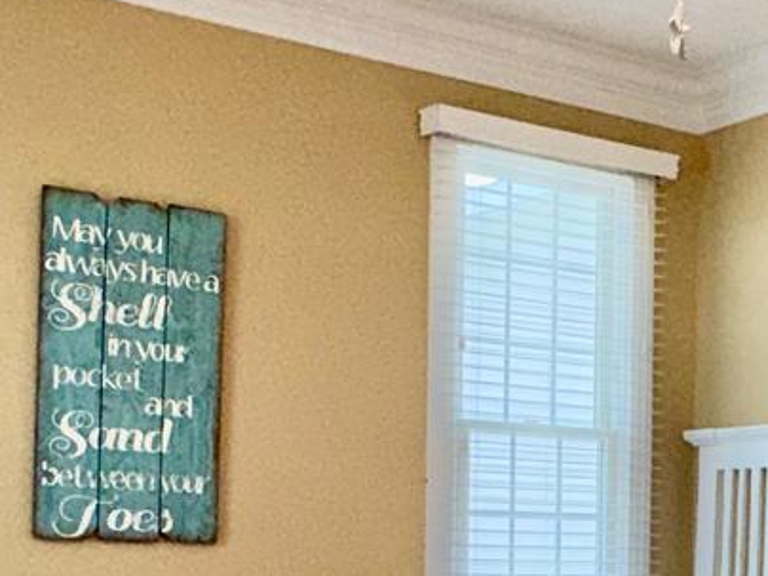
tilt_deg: -0.8
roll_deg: -0.8
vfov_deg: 20.1
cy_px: 580
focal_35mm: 71
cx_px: 821
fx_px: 1575
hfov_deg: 25.6
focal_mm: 2.22
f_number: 2.2
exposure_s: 1/120
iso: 32
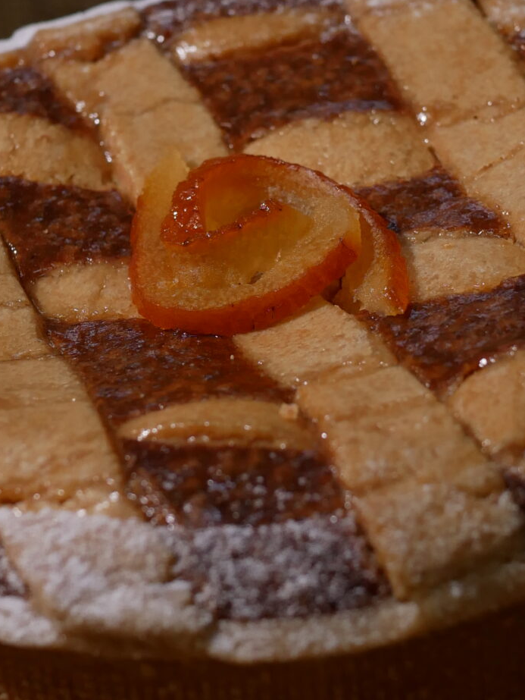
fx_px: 2243
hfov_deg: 13.3
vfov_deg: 17.7
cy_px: 276
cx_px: 270
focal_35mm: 111
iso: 400
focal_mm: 20
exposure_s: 1/100
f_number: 3.2
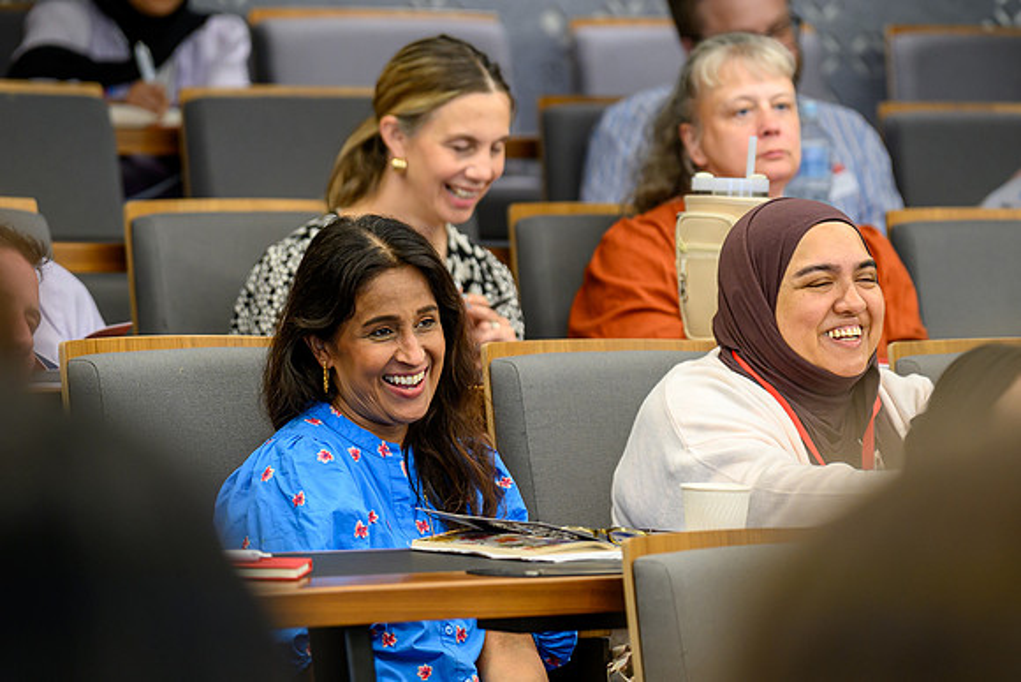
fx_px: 6708
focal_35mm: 236
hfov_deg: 8.7
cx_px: 510
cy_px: 341
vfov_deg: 5.8
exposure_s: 1/125
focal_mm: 150
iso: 900
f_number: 2.8
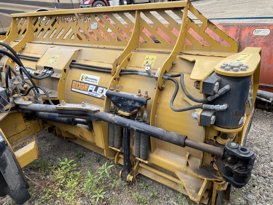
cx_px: 136
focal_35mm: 26
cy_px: 102
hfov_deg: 67.3
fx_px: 205
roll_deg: +6.7
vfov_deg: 53.1
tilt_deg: -28.3
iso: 40
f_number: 1.8
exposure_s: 1/122
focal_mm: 4.25
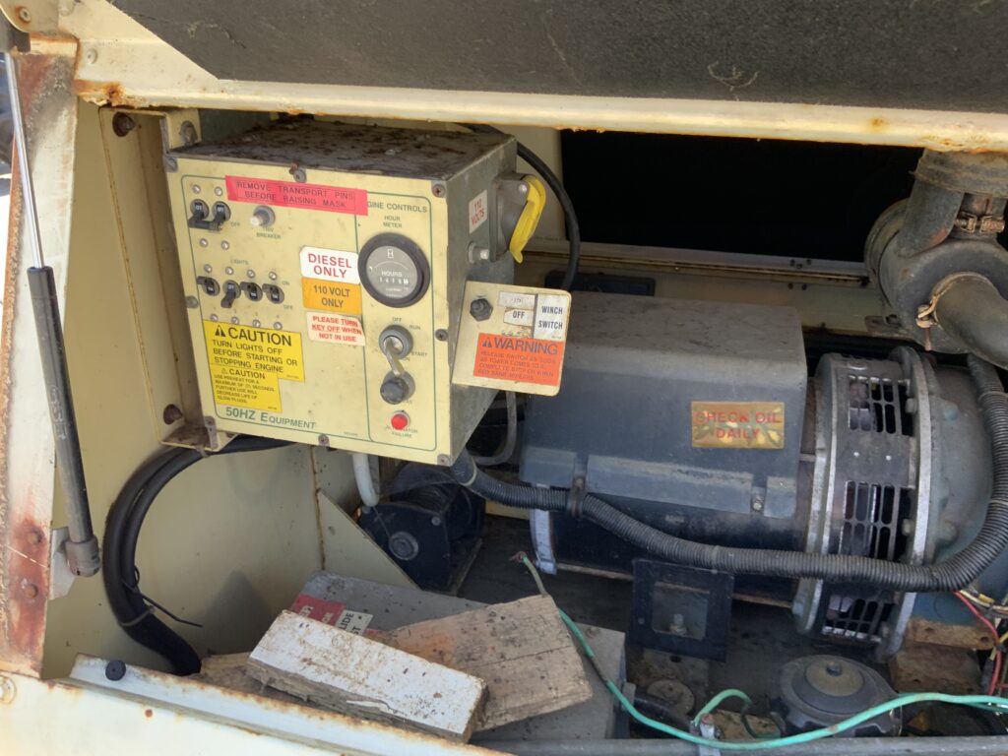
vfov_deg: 48.2
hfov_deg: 61.7
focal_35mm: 29
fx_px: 844
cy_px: 378
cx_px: 504
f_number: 1.8
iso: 25
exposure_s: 1/122
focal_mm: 3
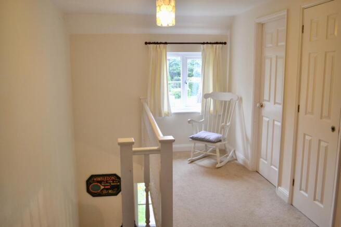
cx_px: 170
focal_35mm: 33
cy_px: 114
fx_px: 313
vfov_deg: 40.0
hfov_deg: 57.2
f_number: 3.8
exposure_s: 1/60
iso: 400
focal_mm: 22
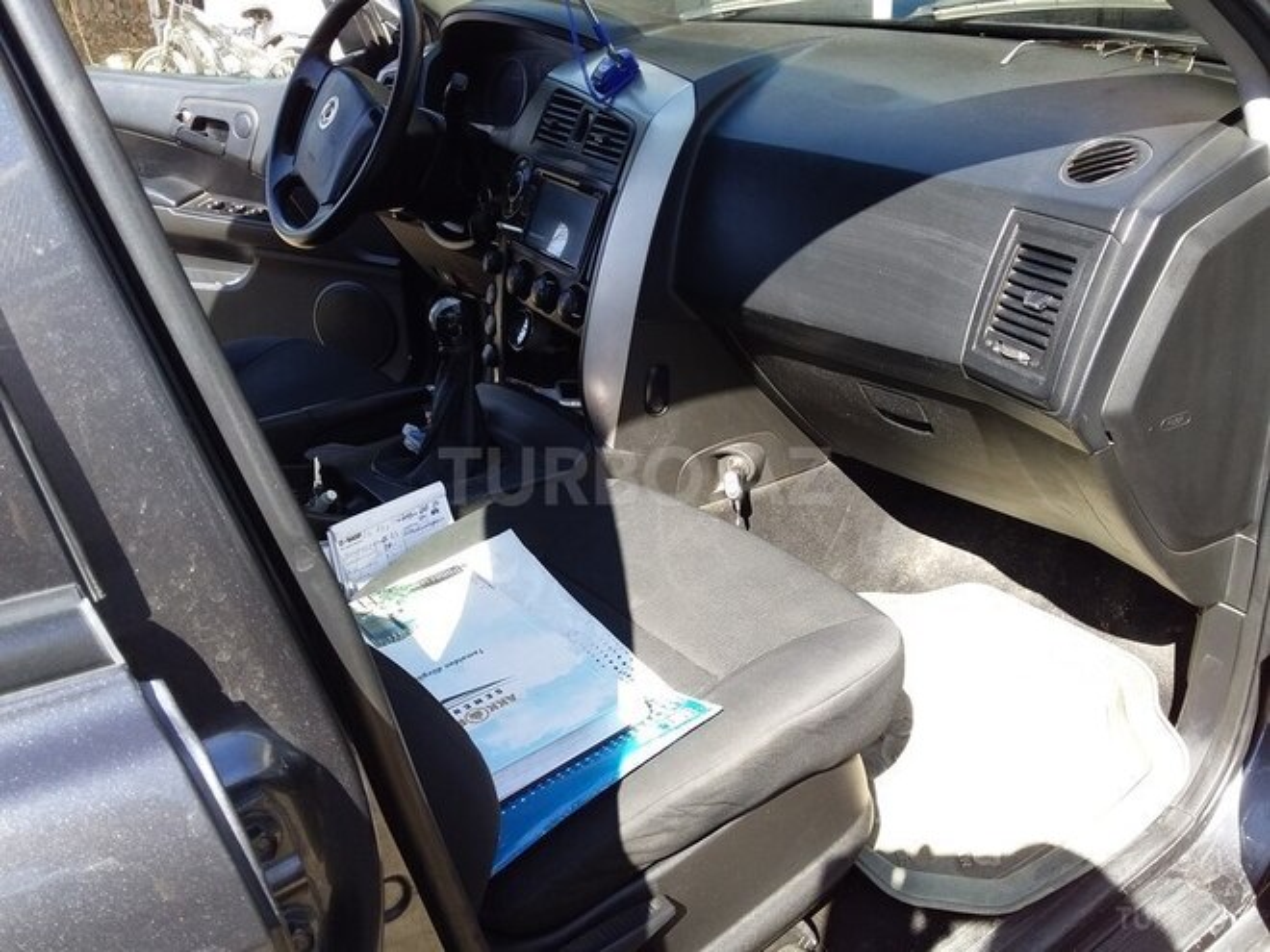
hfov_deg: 58.4
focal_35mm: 31
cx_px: 635
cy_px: 476
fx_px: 1137
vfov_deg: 45.4
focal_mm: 3.3
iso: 40
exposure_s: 1/224
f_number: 2.2
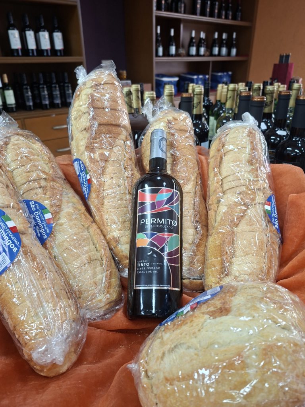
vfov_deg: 73.9
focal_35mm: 23
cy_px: 204
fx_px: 270
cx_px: 152
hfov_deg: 58.9
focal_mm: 5.54
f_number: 1.8
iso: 250
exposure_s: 1/40
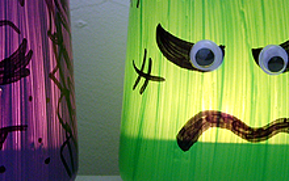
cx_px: 97
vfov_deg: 17.3
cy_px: 34
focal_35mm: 75
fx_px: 591
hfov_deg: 27.3
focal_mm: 6.6
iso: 200
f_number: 3.5
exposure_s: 1/6
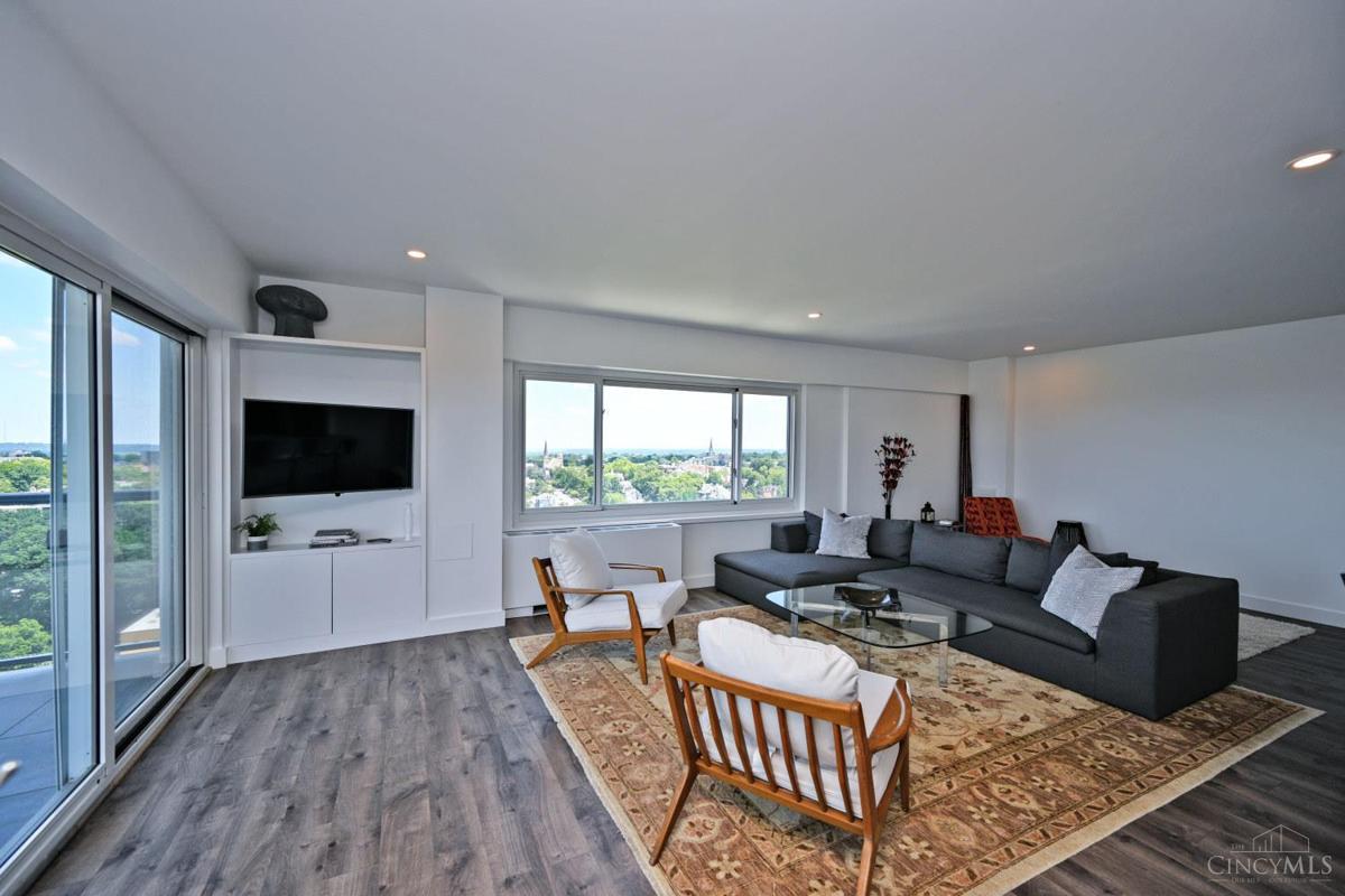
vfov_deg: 81.2
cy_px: 448
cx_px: 672
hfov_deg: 104.3
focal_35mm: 14
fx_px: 523
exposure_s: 1/125
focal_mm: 14
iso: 100
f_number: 5.6
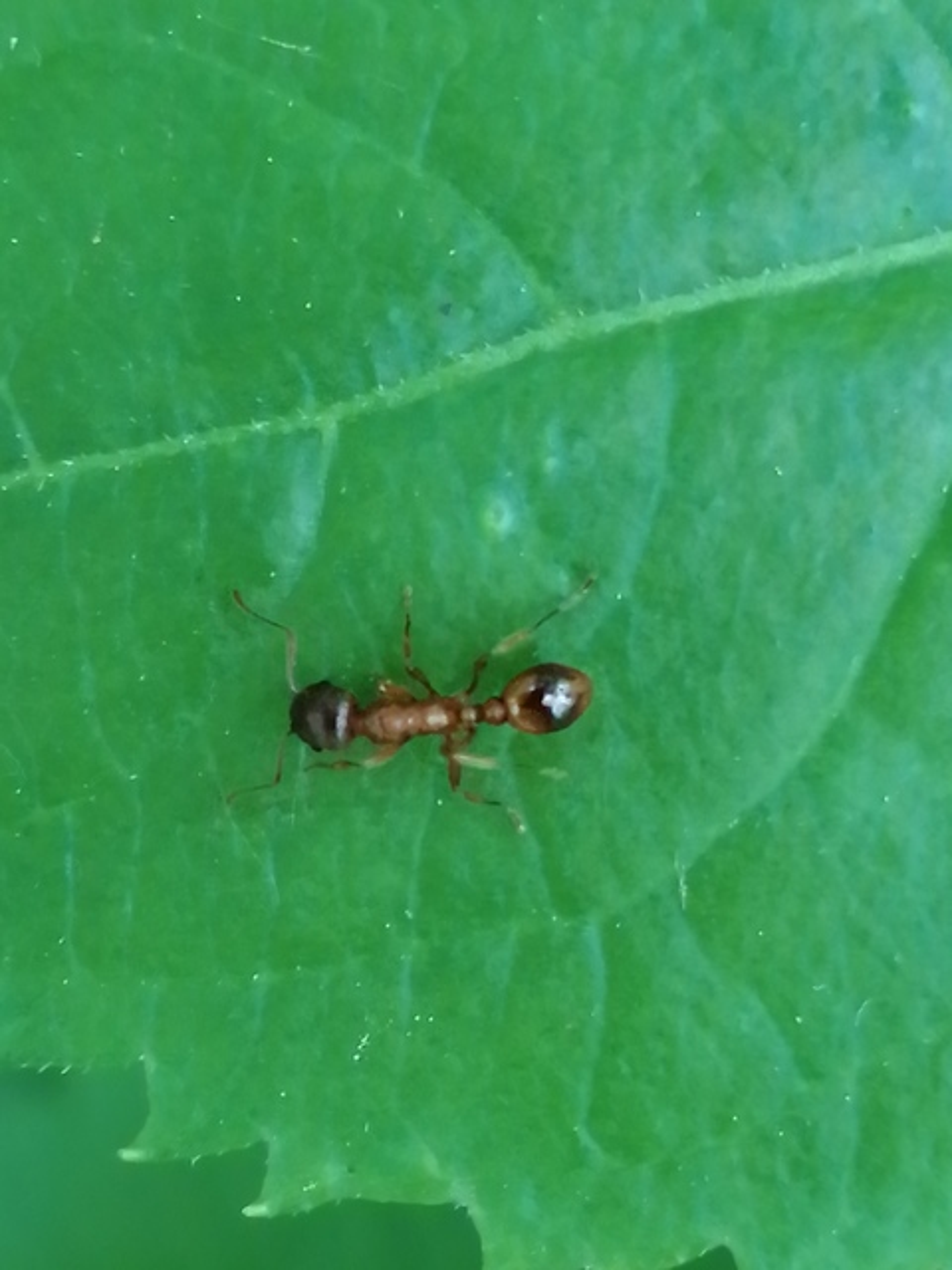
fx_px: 3814
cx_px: 476
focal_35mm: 104
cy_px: 635
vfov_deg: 18.9
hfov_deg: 14.2
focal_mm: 3.46
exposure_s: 1/60
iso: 125
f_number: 1.8
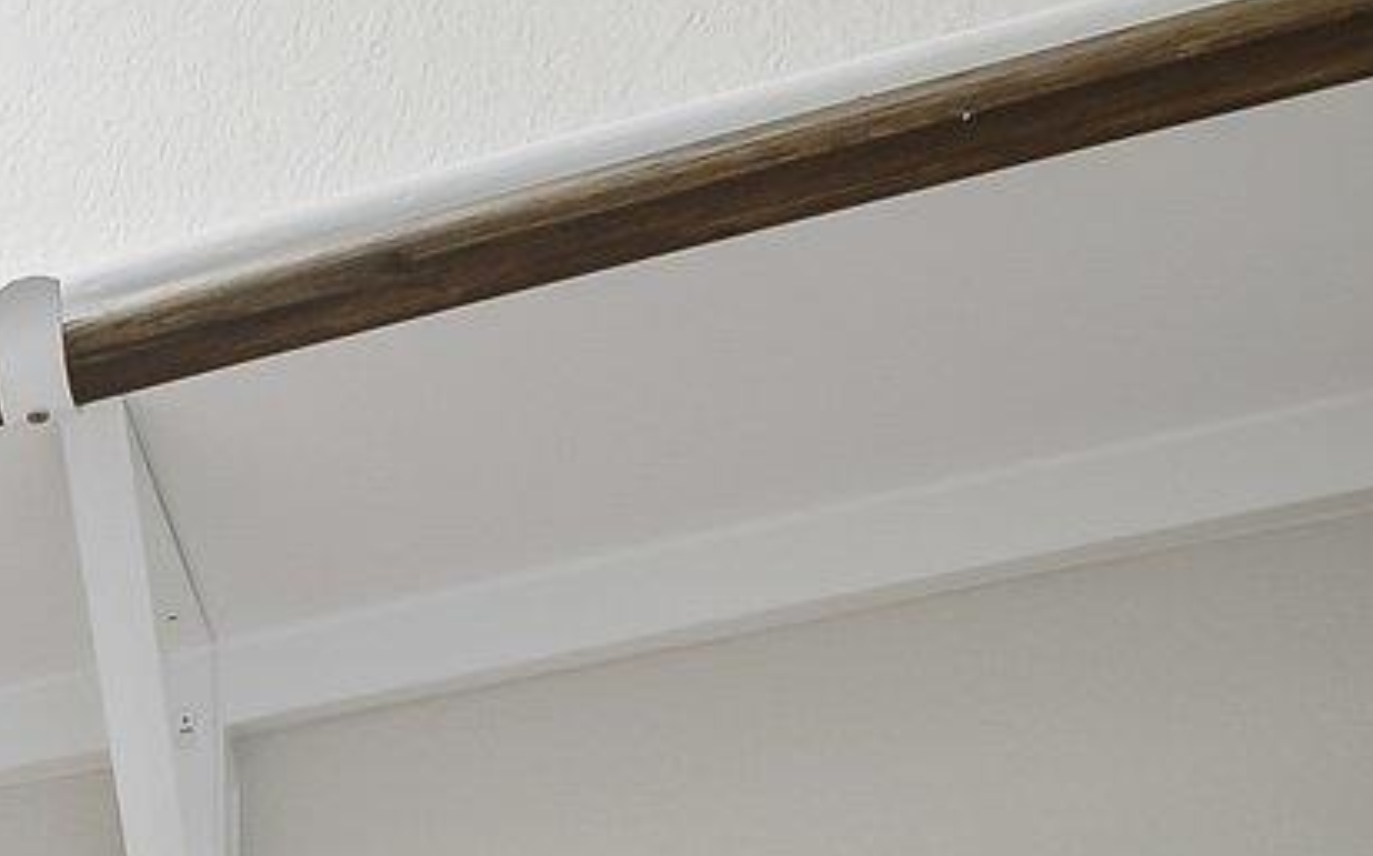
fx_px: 2842
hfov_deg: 22.7
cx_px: -620
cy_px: 2097
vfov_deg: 12.8
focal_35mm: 76
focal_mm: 10
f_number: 8
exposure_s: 1/5
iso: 400
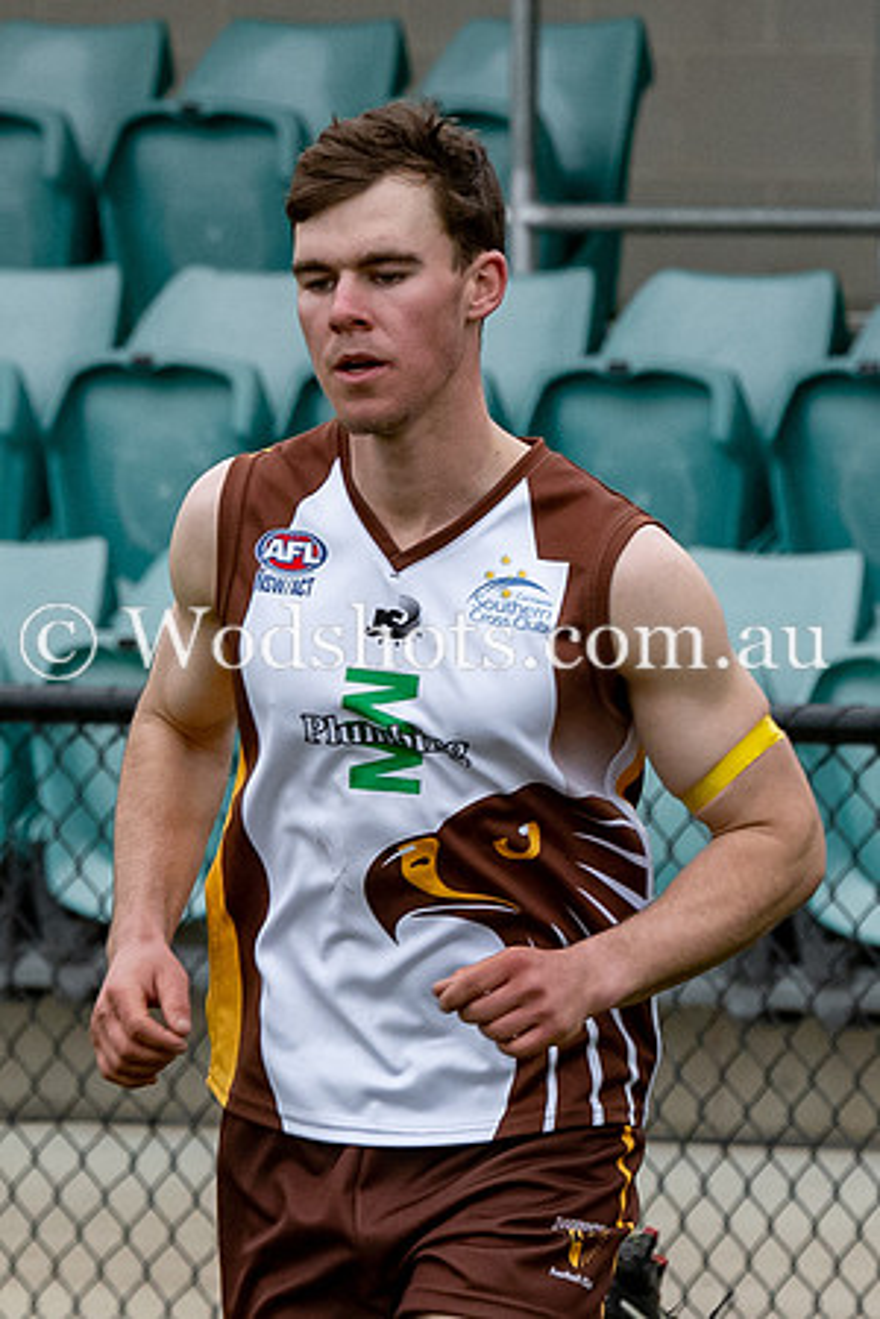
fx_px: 27053
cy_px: 381
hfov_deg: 1.9
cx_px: 586
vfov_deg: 2.8
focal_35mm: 738
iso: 720
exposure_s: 1/800
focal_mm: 135
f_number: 5
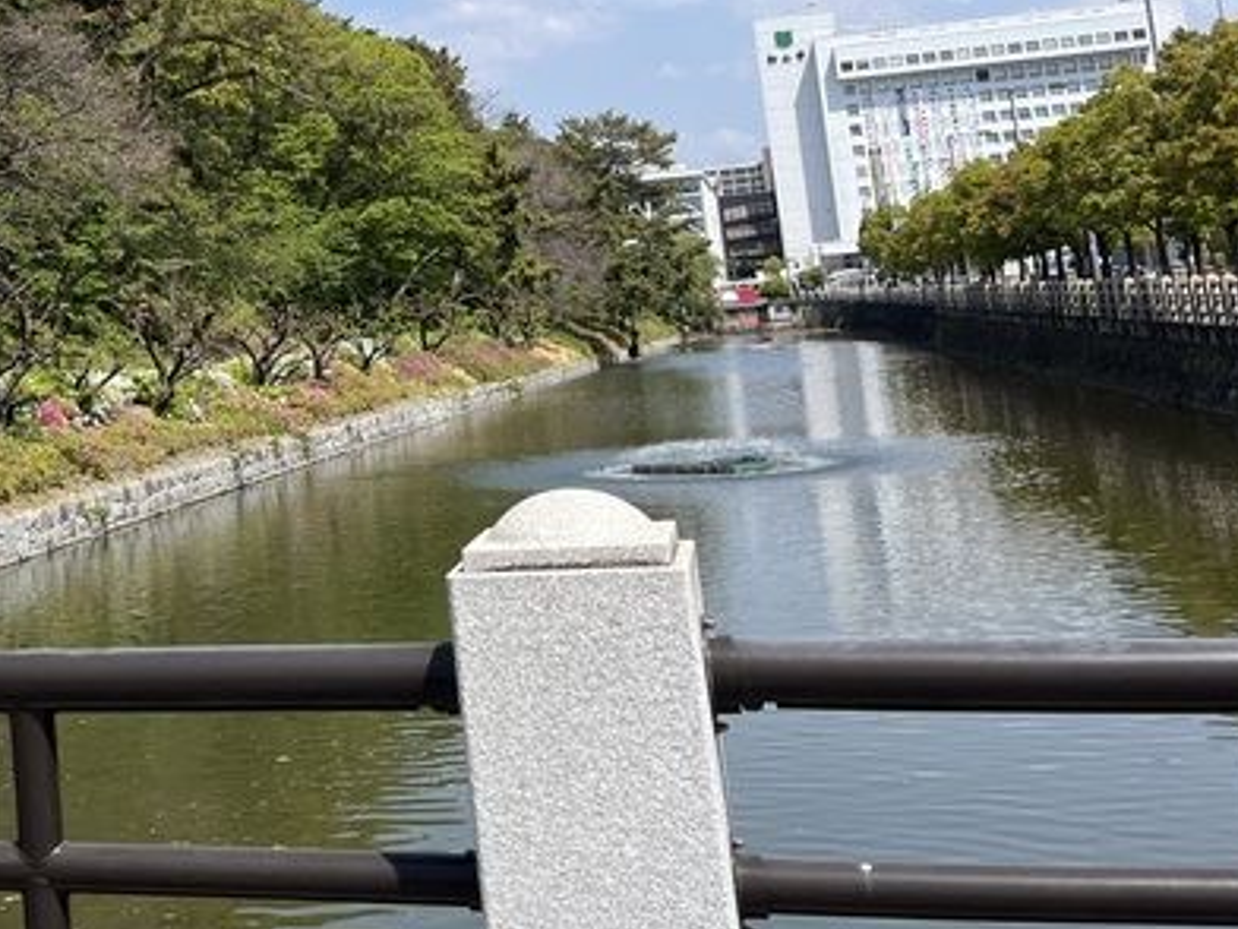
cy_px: 36
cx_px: 43
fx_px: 1931
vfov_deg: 25.9
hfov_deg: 33.0
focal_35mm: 54
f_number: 1.6
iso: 50
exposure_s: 1/2825
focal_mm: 5.1
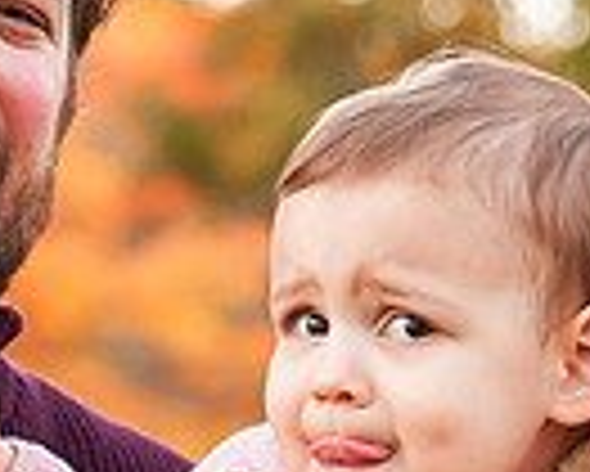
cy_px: 446
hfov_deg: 5.5
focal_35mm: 349
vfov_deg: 4.4
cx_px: -55
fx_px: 6099
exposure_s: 1/200
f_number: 3.5
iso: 800
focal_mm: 60
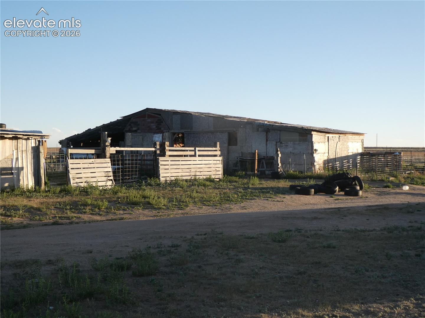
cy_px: 159
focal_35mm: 57
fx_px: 700
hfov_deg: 33.8
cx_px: 212
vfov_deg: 25.7
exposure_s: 1/250
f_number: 4.2
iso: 80
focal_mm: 10.3
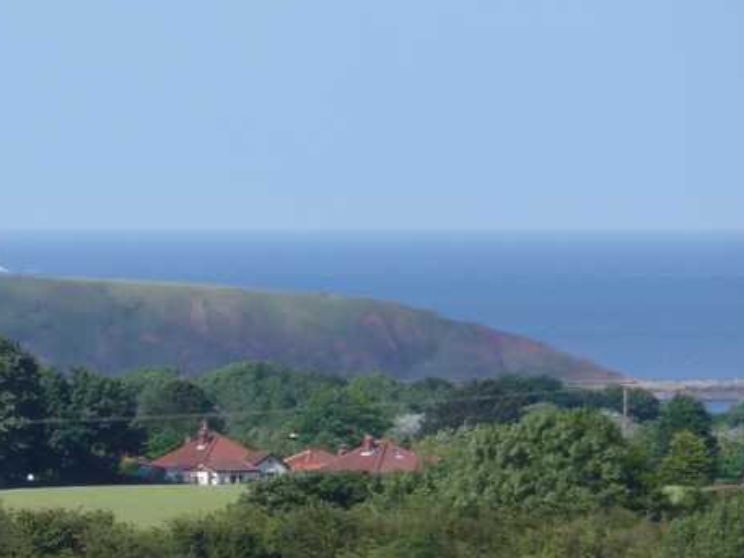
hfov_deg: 2.7
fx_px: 15801
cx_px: -161
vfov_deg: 2.0
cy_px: 459
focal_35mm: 735
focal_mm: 47
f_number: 4.9
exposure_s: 1/500
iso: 100
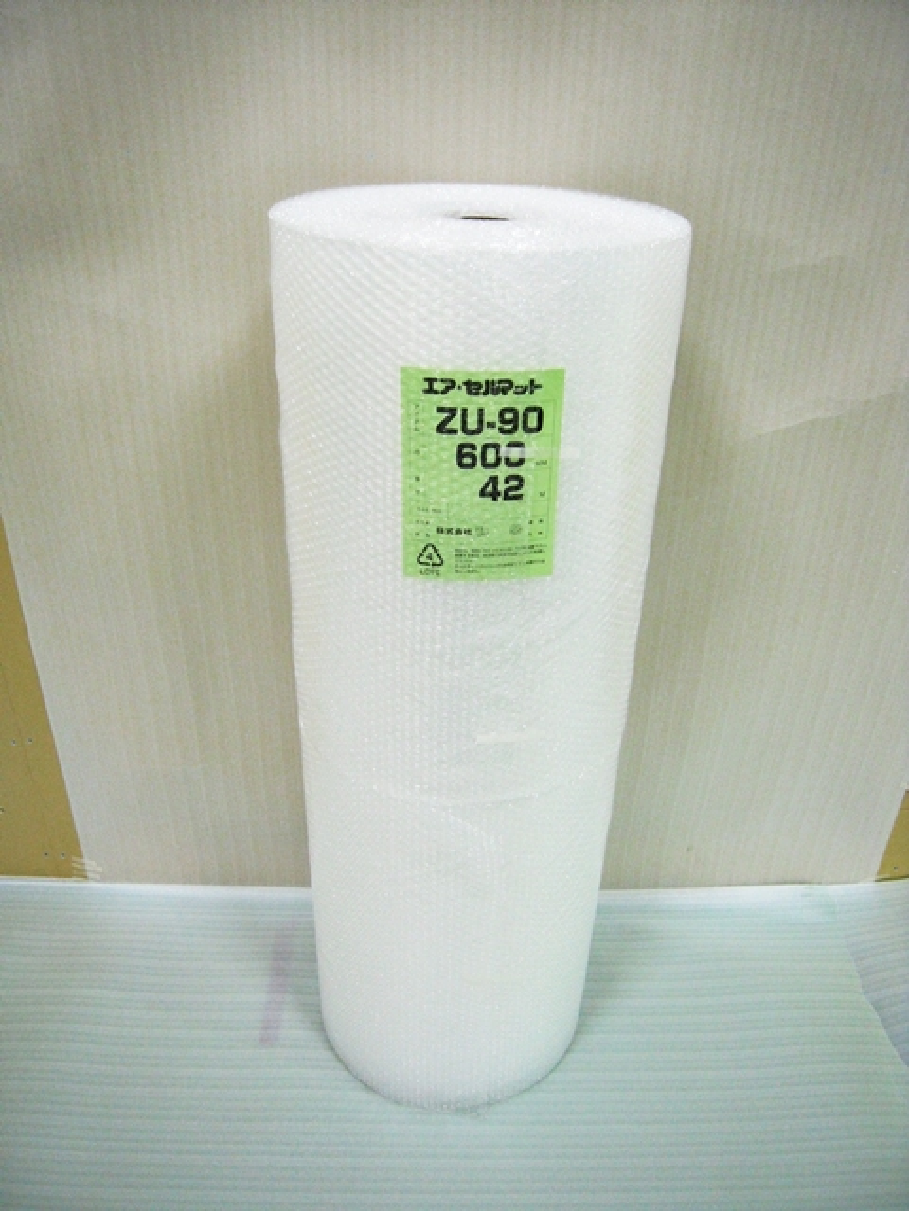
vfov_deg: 63.4
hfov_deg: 49.7
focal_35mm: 28
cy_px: 606
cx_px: 454
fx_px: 980
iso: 250
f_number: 2.7
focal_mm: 5
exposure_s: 1/30
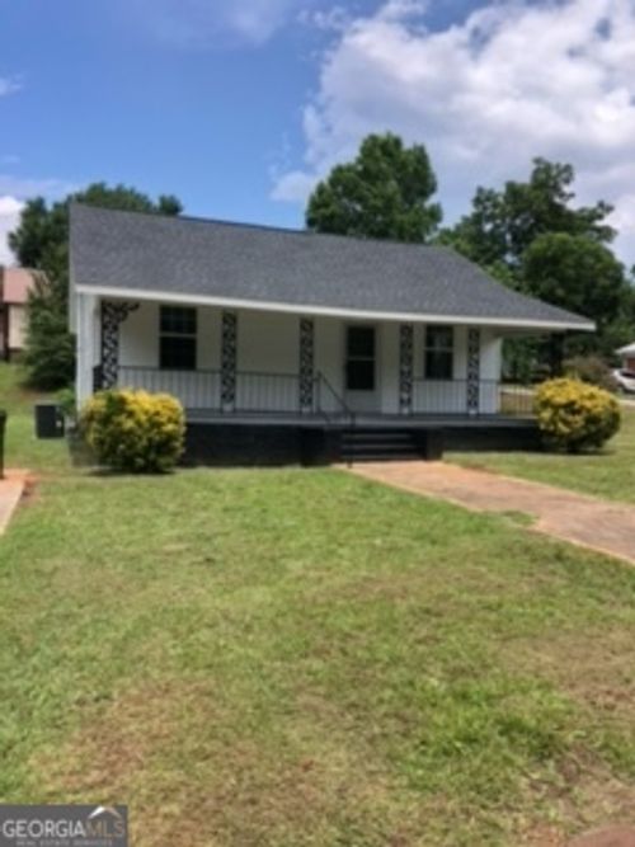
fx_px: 685
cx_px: 318
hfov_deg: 49.7
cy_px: 424
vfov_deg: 63.5
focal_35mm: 28
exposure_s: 1/1297
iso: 20
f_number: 1.8
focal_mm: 3.99
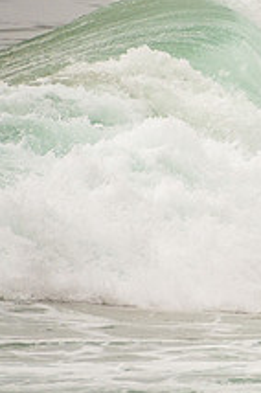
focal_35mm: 1630
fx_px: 17783
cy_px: 117
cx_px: 518
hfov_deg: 0.8
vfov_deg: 1.3
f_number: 5.6
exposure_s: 1/1250
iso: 220
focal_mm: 400
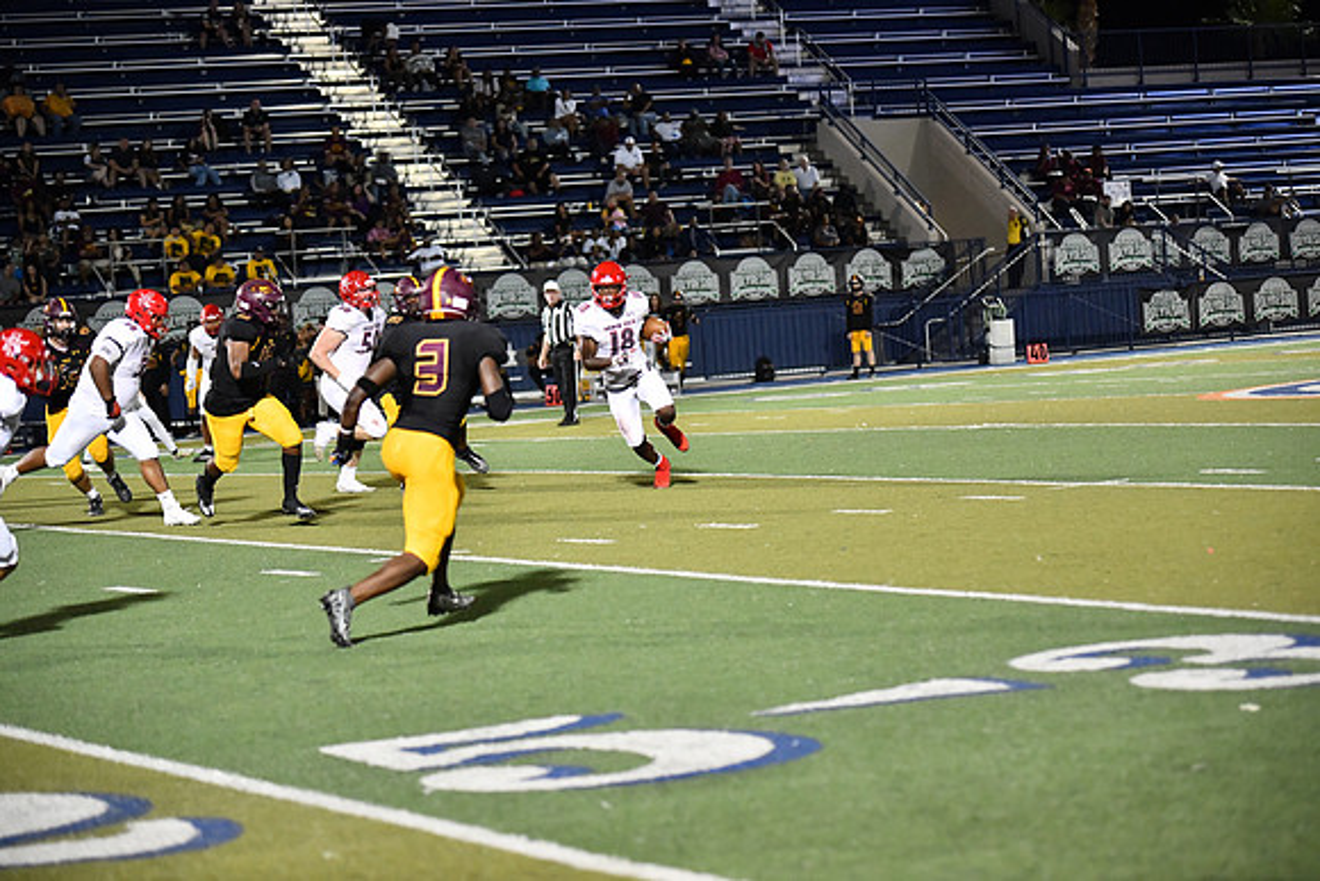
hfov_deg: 20.4
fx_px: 3667
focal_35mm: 100
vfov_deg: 13.7
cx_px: 660
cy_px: 440
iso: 5600
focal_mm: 100
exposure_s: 1/1250
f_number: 2.8
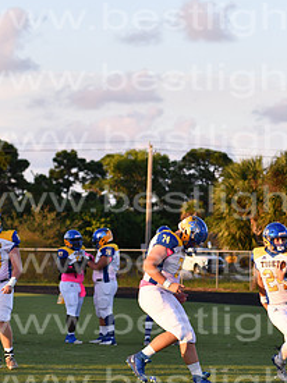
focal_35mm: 213
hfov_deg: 6.9
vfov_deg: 9.3
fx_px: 2356
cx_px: 288
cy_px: 172
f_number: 4
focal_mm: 70
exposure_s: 1/1250
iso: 400
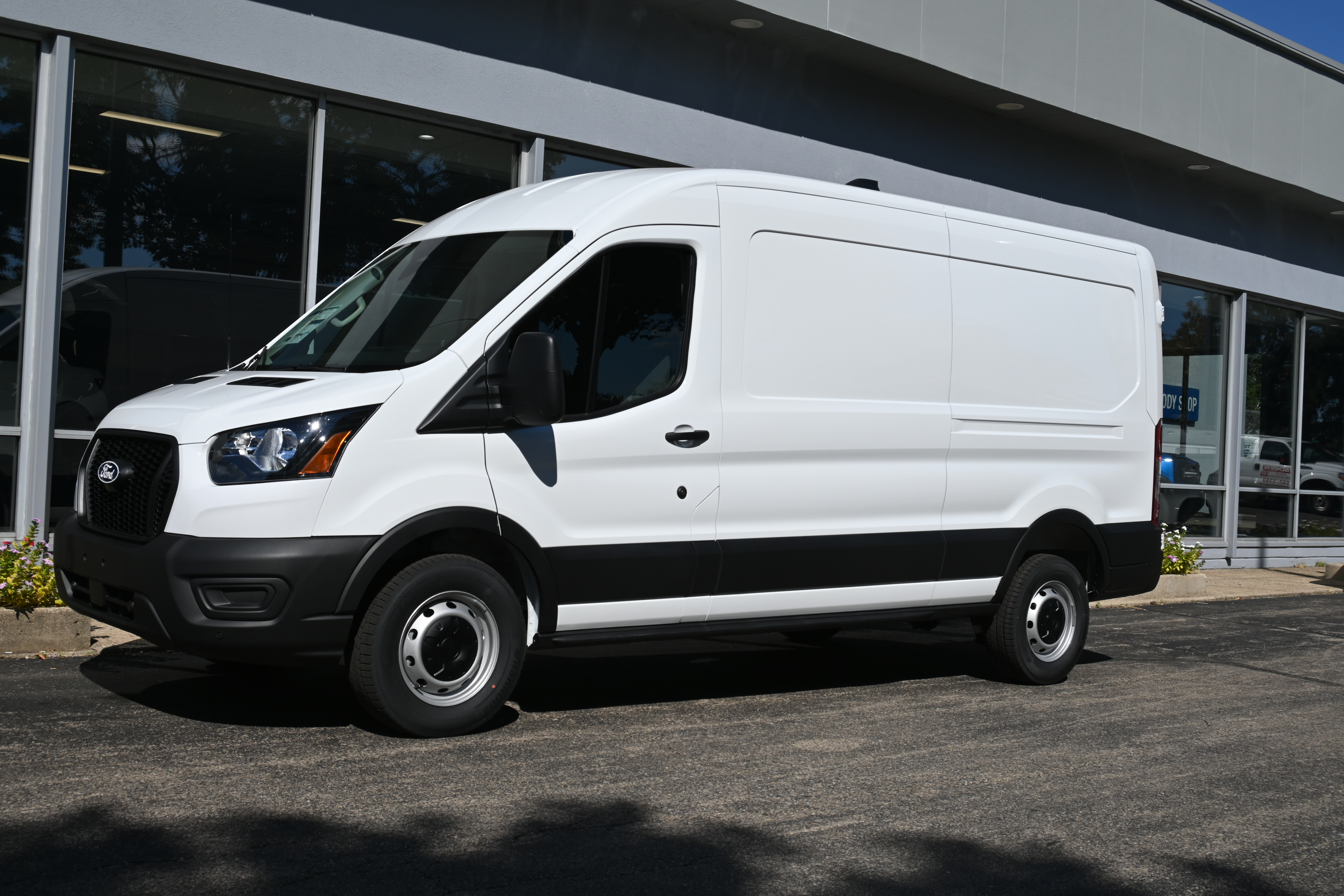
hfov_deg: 43.0
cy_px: 448
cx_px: 672
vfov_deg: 29.4
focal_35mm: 46
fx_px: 1708
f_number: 9
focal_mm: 30.5
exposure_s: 1/640
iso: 100
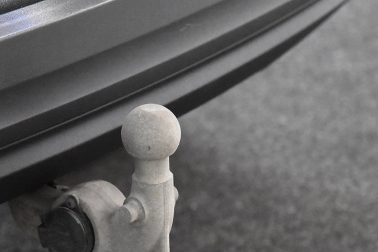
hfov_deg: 11.7
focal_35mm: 176
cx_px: 132
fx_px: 1847
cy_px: 157
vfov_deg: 7.8
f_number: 4
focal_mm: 70
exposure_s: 1/125
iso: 10000
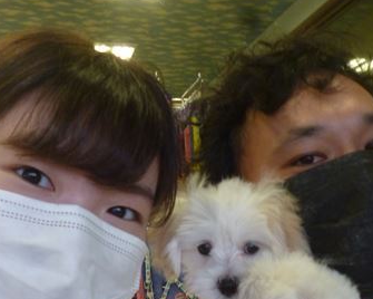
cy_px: 201
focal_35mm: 49
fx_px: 541
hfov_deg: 38.0
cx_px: 197
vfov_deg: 30.6
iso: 200
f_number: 3.1
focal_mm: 5
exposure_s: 1/60
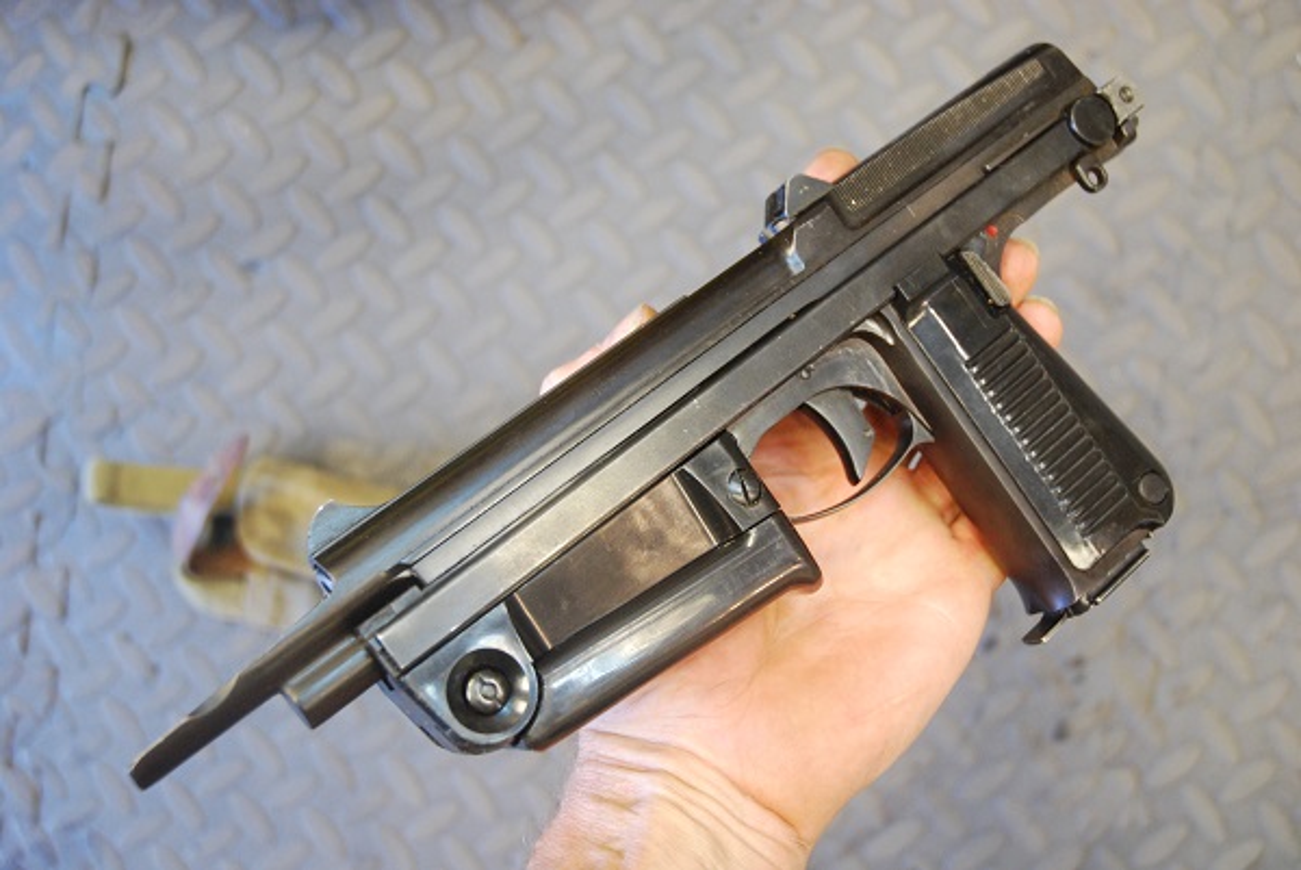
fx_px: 1573
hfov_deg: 44.9
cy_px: 435
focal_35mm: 44
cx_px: 650
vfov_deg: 30.9
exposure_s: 1/30
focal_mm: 29
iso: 1000
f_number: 4
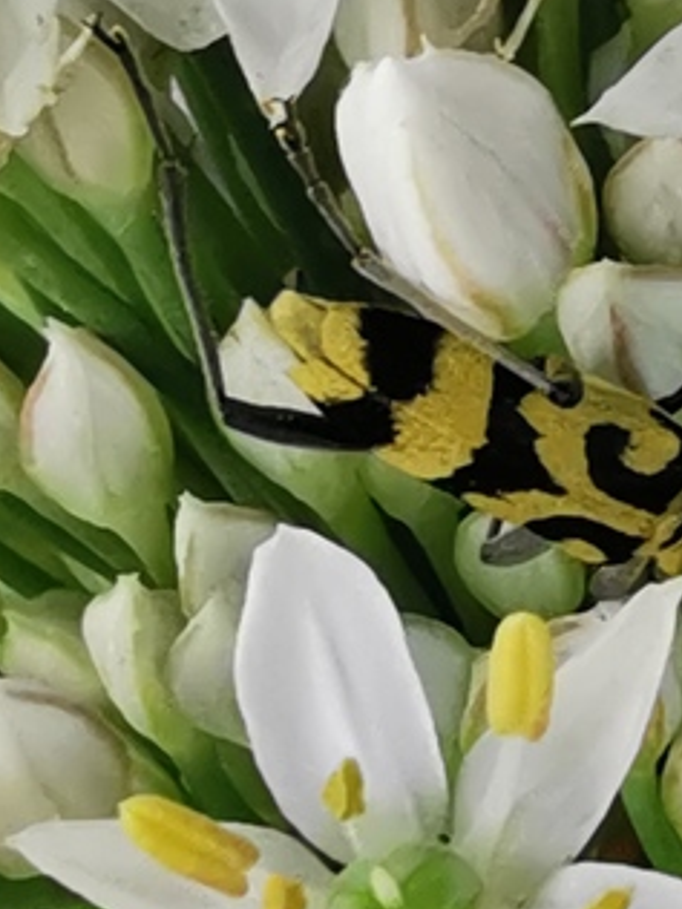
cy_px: 575
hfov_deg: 9.0
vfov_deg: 12.0
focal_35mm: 164
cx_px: 481
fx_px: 4308
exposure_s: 1/157
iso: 50
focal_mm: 2.26
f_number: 2.2
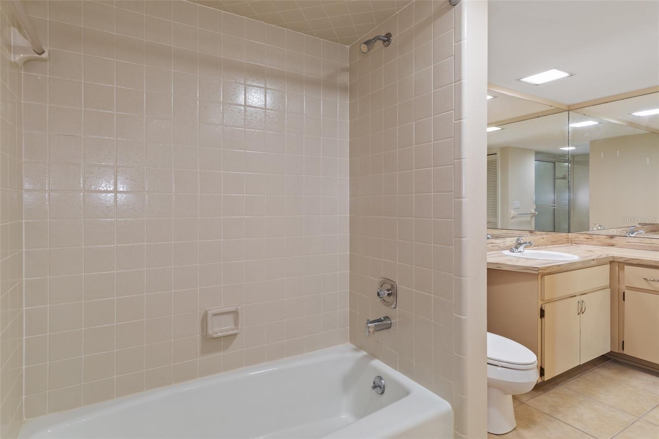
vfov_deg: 67.4
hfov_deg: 90.0
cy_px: 220
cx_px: 330
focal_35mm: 18
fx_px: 329
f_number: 8
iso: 320
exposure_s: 3
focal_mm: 12
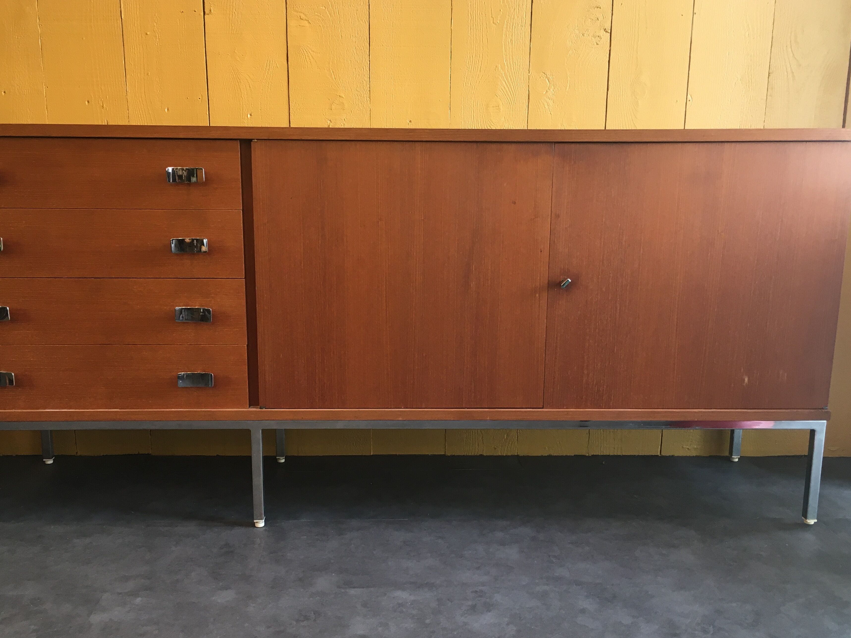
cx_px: 404
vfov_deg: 41.8
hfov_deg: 53.9
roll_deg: +0.2
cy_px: 342
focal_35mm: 34
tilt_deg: -12.1
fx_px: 836
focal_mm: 4.15
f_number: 2.2
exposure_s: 1/33
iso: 80
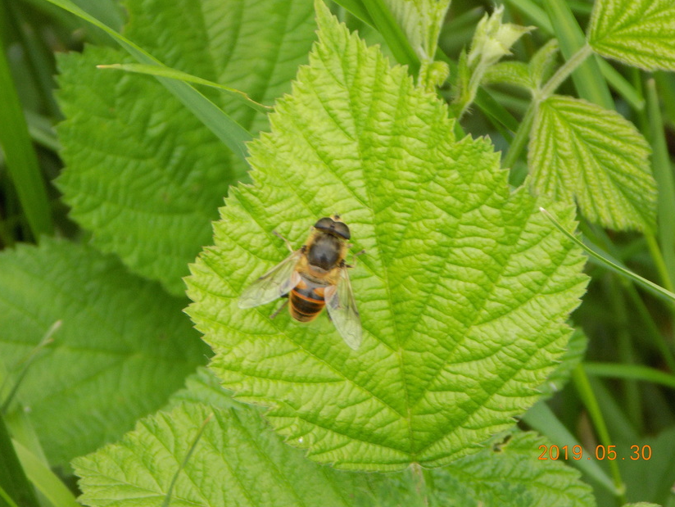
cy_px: 251
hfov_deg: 7.4
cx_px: 338
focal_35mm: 268
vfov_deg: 5.6
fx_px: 5229
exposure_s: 1/30
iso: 160
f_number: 5.7
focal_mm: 46
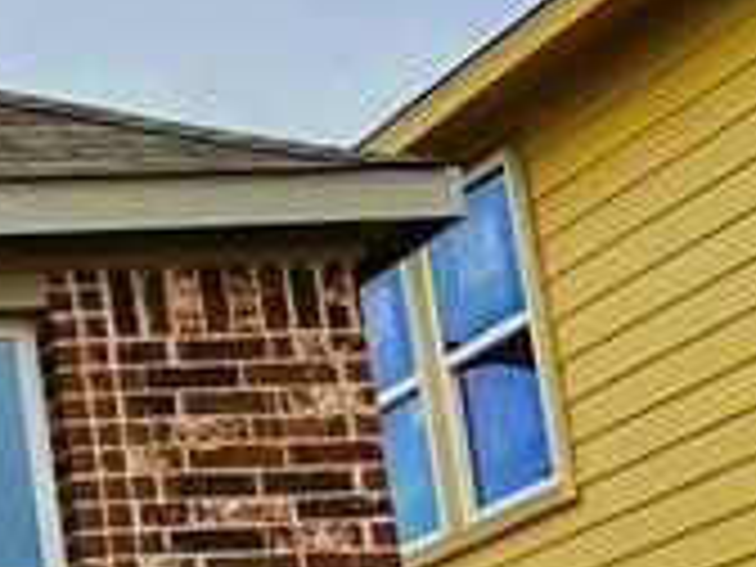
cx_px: -1368
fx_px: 3189
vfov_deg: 10.1
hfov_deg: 10.4
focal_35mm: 146
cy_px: 414
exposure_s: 1/2299
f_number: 1.78
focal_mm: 6.86
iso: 80
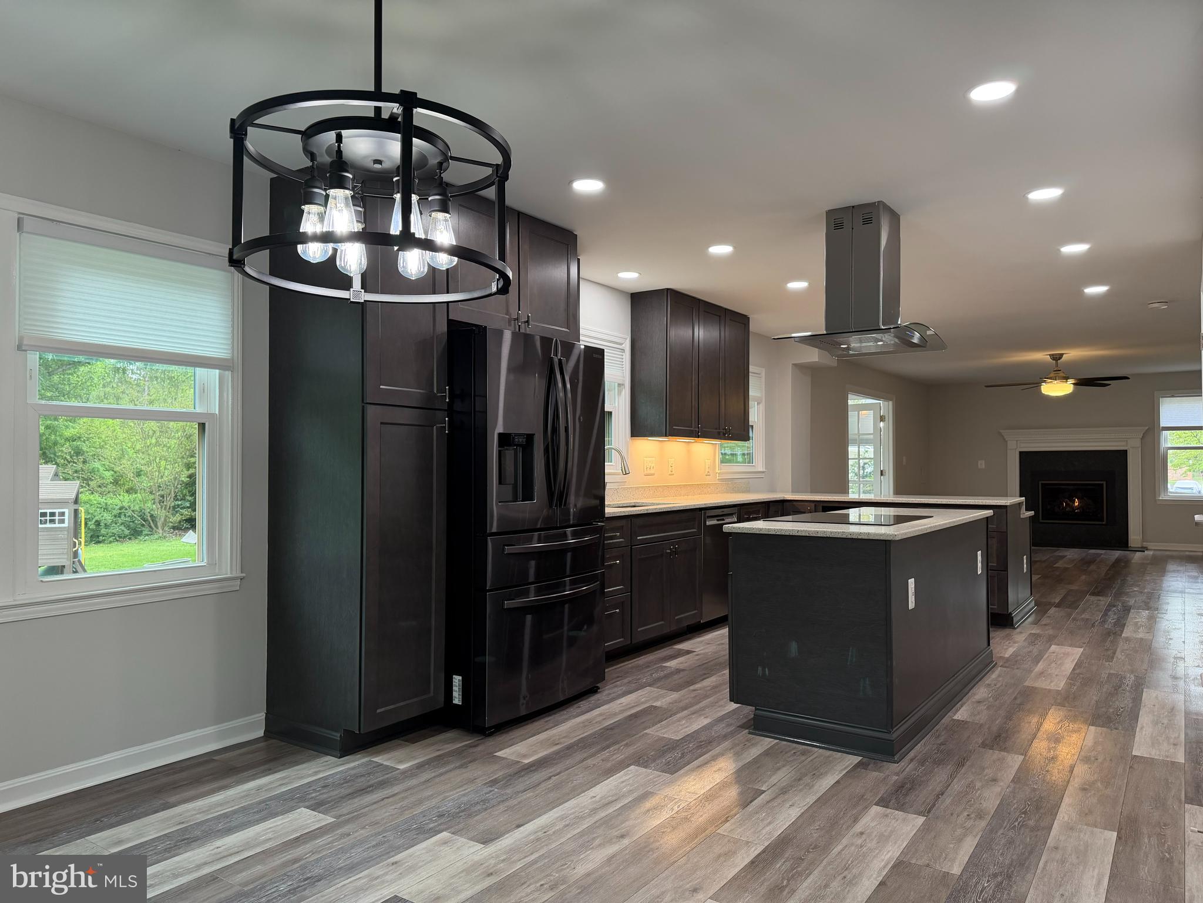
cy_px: 452
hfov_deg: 71.6
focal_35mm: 24
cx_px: 602
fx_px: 834
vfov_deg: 56.8
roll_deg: +0.4
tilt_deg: -0.3
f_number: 1.78
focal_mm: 6.76
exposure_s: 1/120
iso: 250
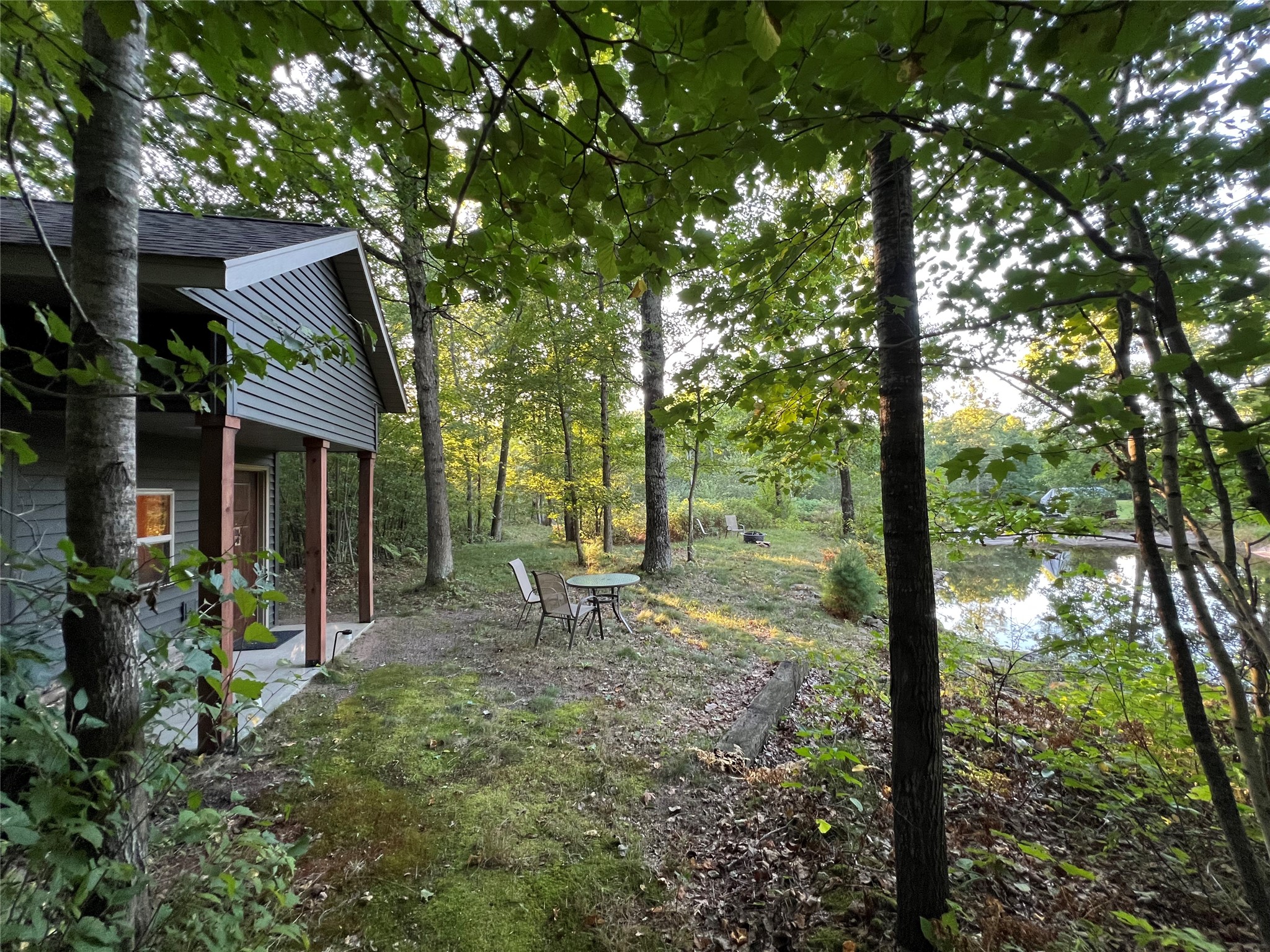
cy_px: 476
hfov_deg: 106.2
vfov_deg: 89.9
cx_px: 635
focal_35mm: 13
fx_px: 477
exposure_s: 1/98
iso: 250
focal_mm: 1.57
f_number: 1.8
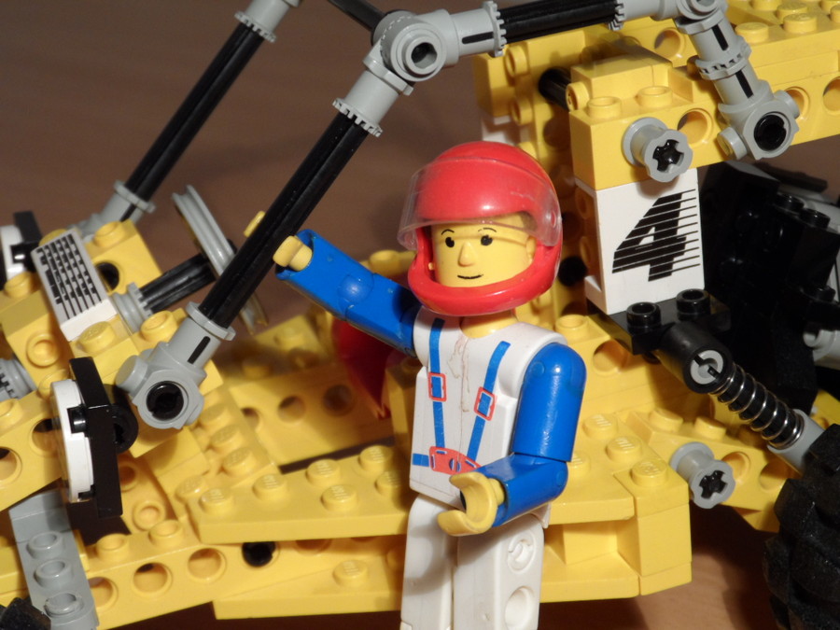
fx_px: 1771
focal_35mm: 73
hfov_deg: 26.7
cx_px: 420
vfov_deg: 20.2
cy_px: 315
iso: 200
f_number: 4.3
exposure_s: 1/10
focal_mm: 11.9
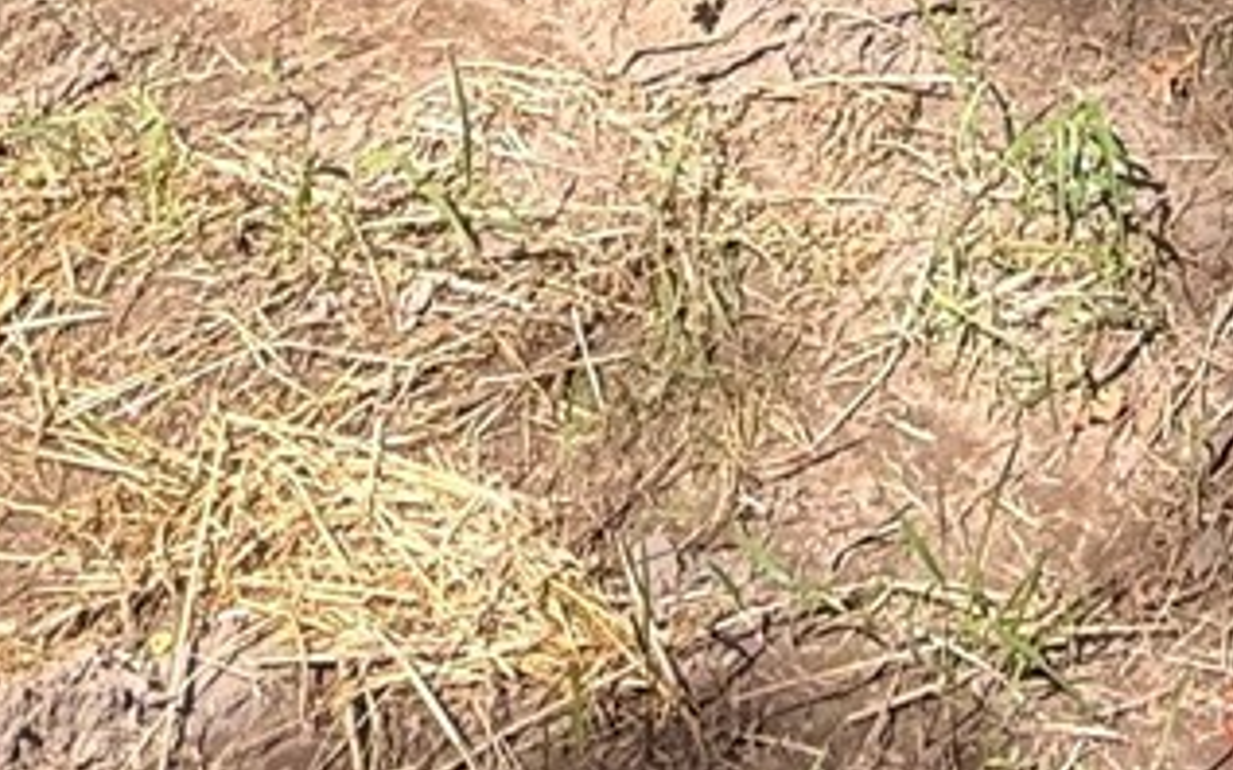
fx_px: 2520
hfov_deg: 25.3
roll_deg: +2.2
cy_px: -1466
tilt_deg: +1.1
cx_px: 1385
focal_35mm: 75
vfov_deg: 11.4
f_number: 2.2
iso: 64
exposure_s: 1/164
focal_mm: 2.22
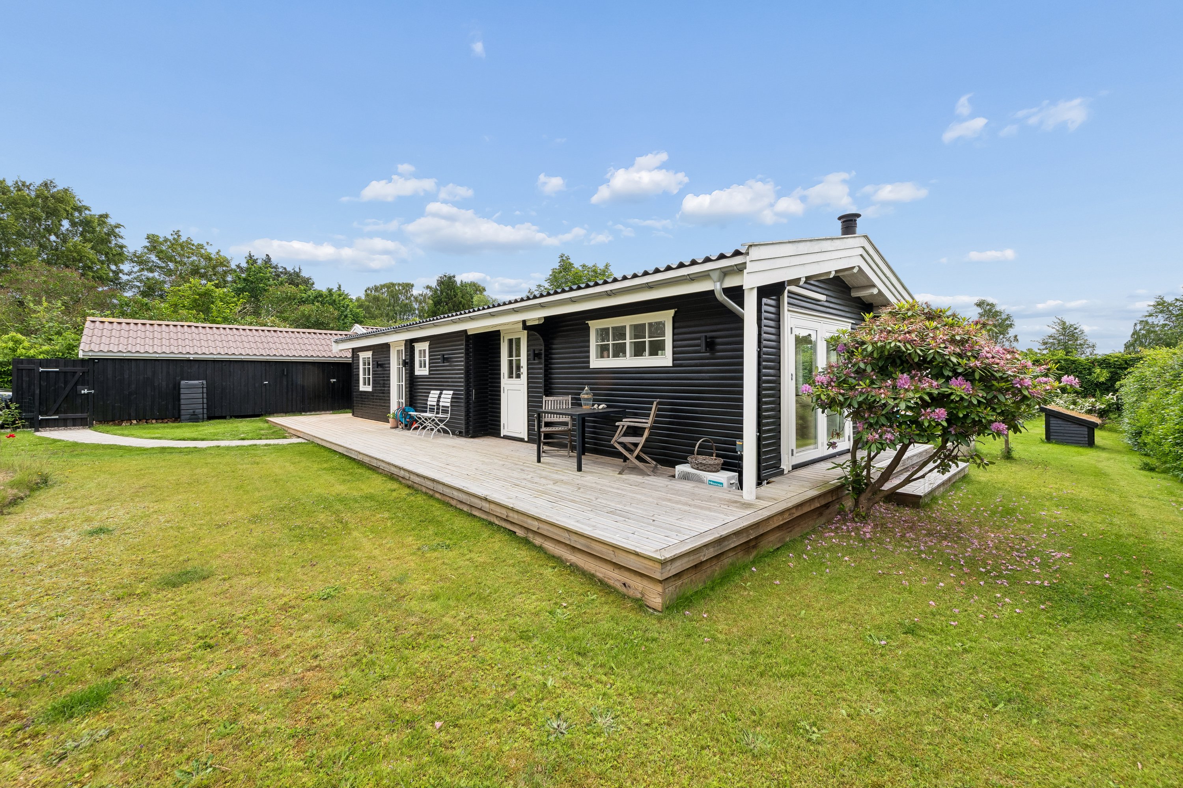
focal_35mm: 14
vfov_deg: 81.2
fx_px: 460
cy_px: 394
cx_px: 592
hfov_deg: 104.3
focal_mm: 14
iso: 200
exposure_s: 1/125
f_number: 13
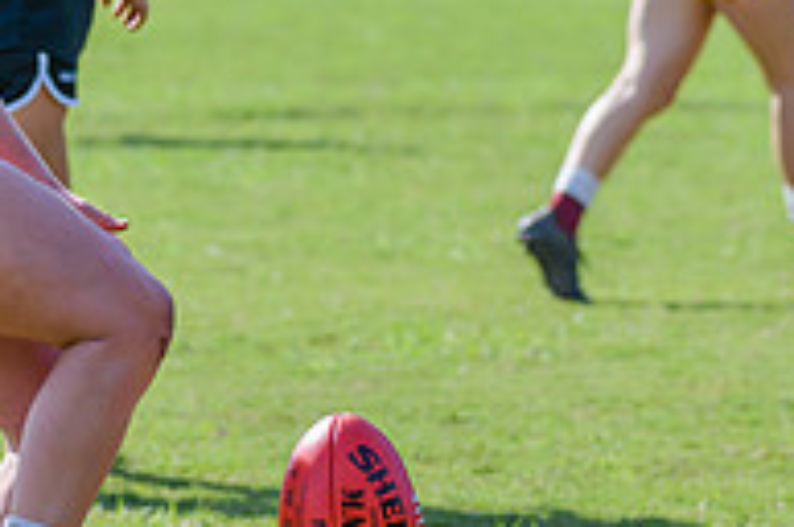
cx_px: 202
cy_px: 212
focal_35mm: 512
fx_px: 11274
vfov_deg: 2.7
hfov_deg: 4.0
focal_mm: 170
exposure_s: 1/1250
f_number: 6.3
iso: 800
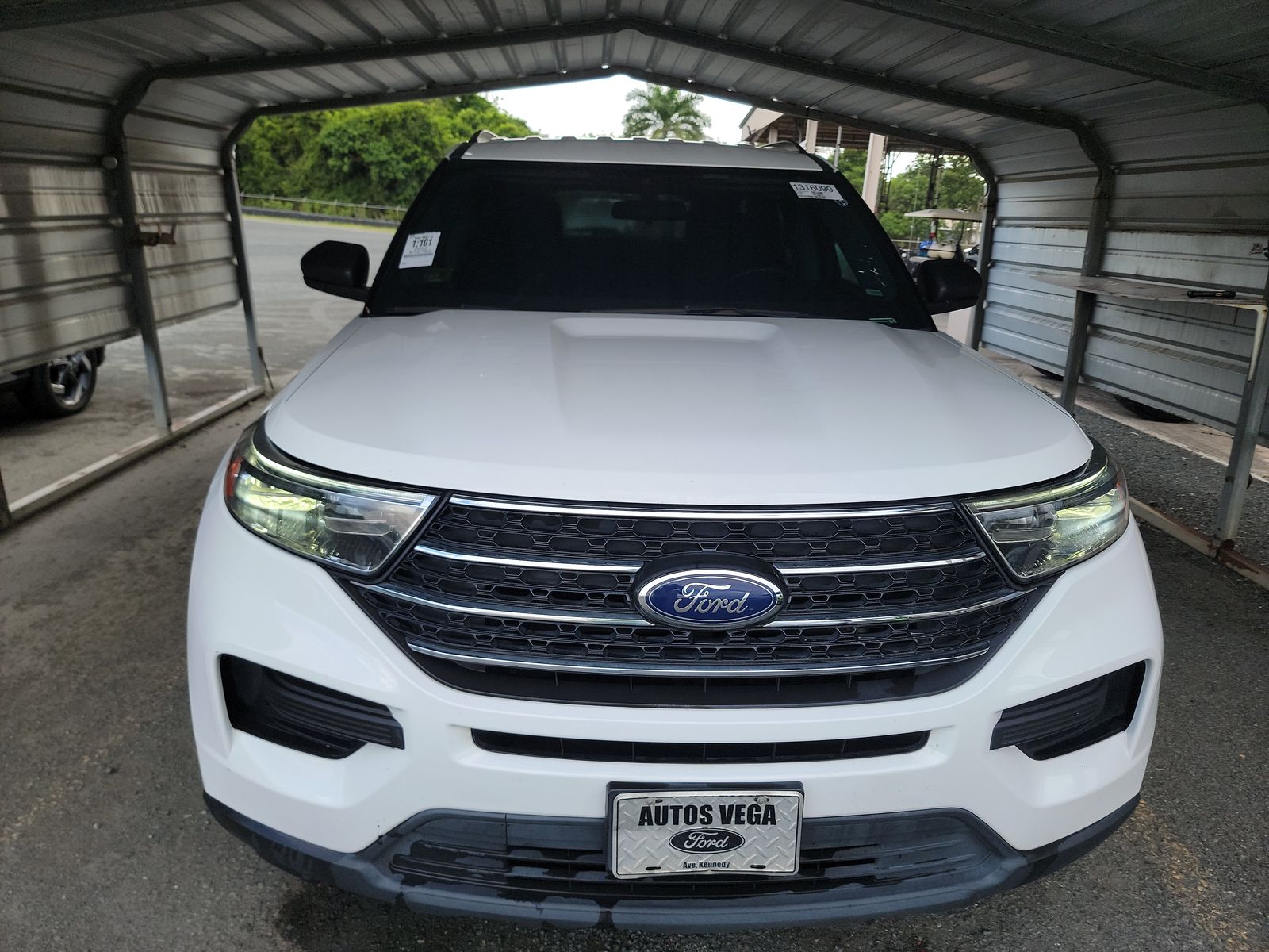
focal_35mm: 24
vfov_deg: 56.8
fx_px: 880
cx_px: 634
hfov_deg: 71.6
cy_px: 476
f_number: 1.8
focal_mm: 6.7
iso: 50
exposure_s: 1/203
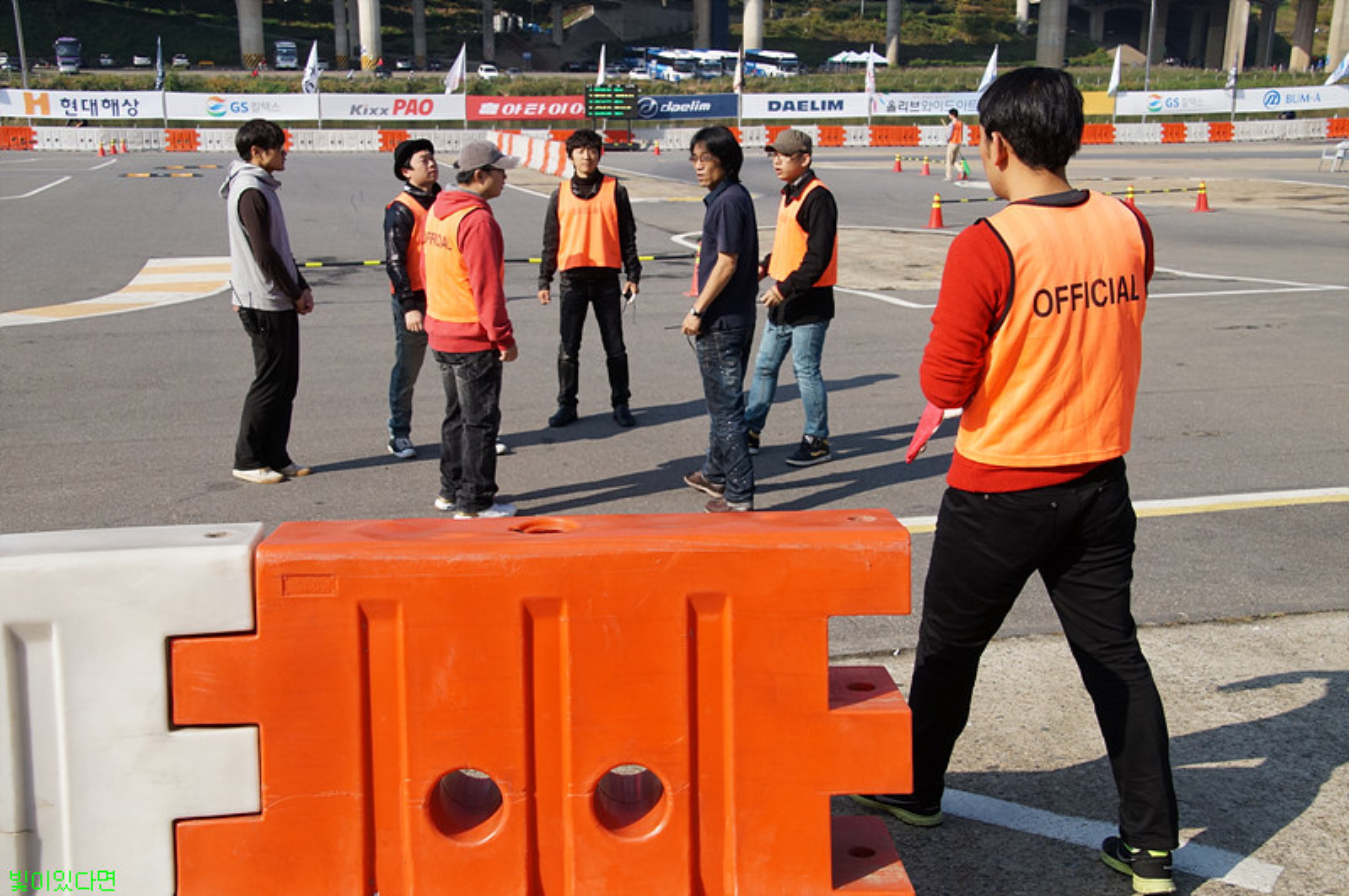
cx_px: 674
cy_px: 448
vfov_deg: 34.1
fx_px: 1459
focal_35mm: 39
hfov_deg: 49.6
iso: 400
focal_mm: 26
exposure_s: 1/800
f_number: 9
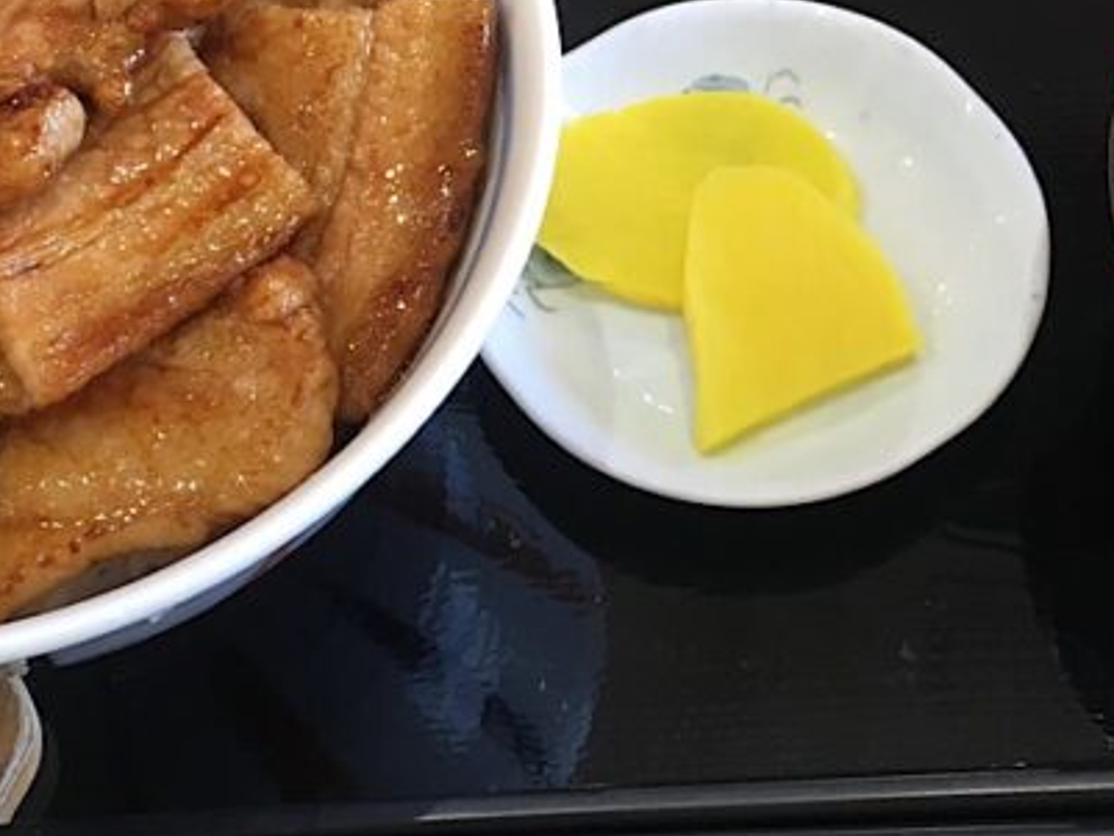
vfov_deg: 19.9
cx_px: 658
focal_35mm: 74
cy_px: 294
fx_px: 2382
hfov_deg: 26.3
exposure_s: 1/30
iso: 64
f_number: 2.2
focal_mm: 4.15
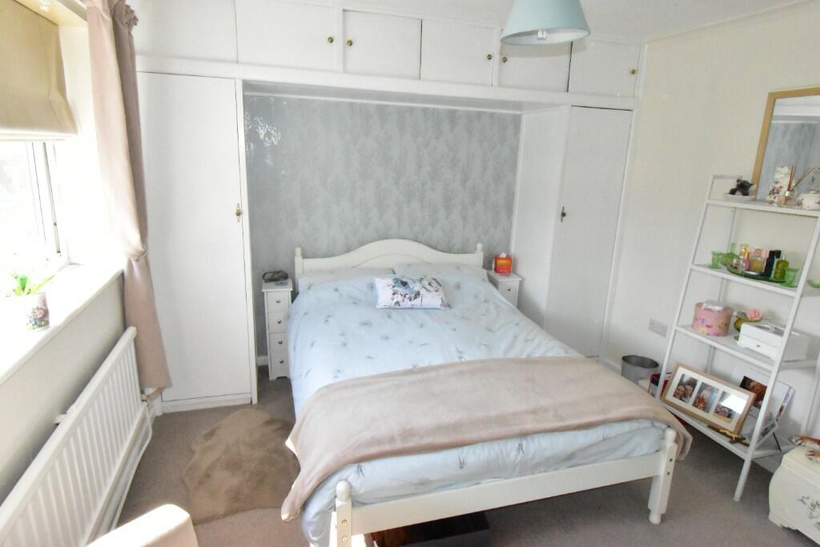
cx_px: 410
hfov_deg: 81.2
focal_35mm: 21
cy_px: 274
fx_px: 478
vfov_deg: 59.5
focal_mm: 14
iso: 12800
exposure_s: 1/200
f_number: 22
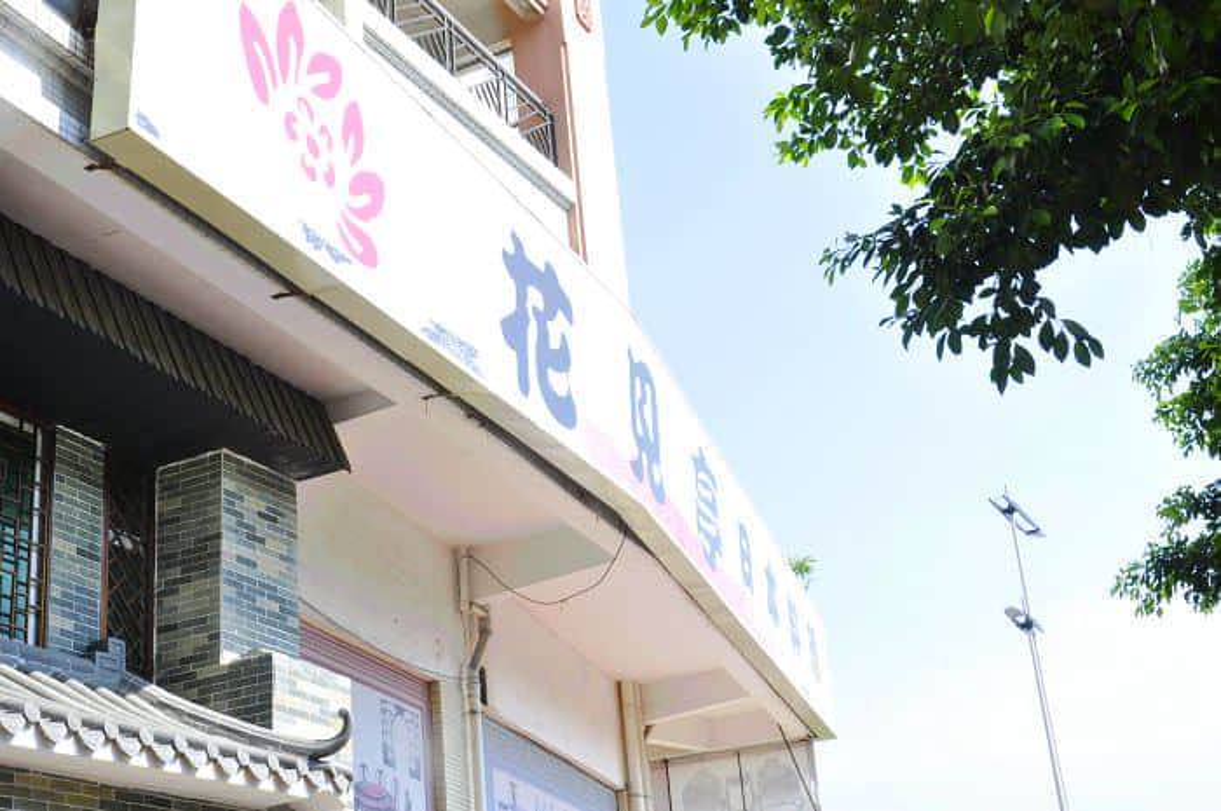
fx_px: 1626
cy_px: 406
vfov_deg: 28.0
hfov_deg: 41.2
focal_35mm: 48
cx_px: 610
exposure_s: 1/15
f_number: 29
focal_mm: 32
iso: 200
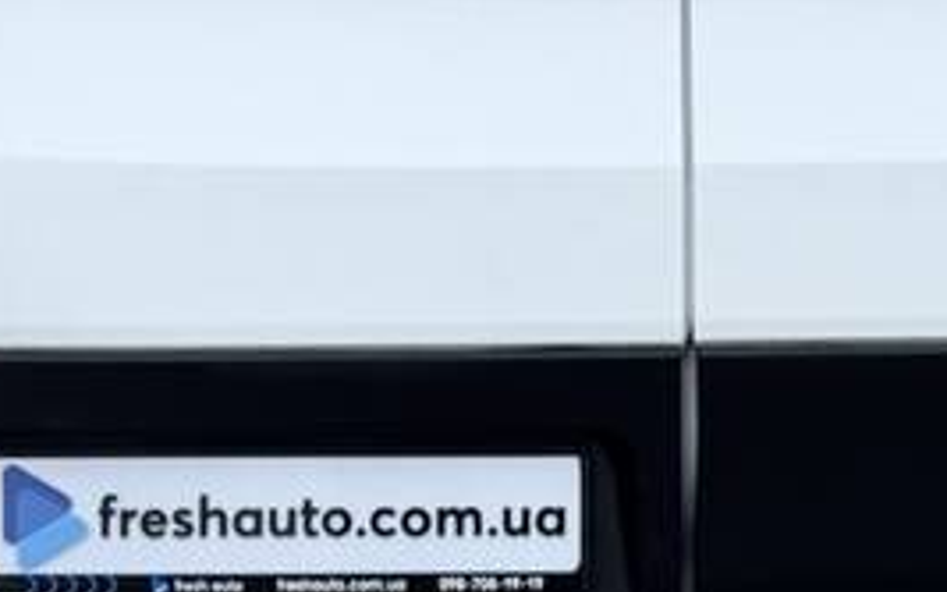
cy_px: -227
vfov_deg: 5.7
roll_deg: +0.3
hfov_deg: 9.1
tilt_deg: -5.4
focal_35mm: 229
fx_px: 5911
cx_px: 713
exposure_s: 1/2331
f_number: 1.78
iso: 64
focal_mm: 6.76
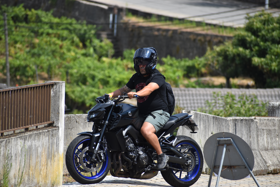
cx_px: 140
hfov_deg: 4.9
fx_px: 3266
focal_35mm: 420
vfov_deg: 3.3
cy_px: 94
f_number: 6.3
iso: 400
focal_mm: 280
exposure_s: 1/1250
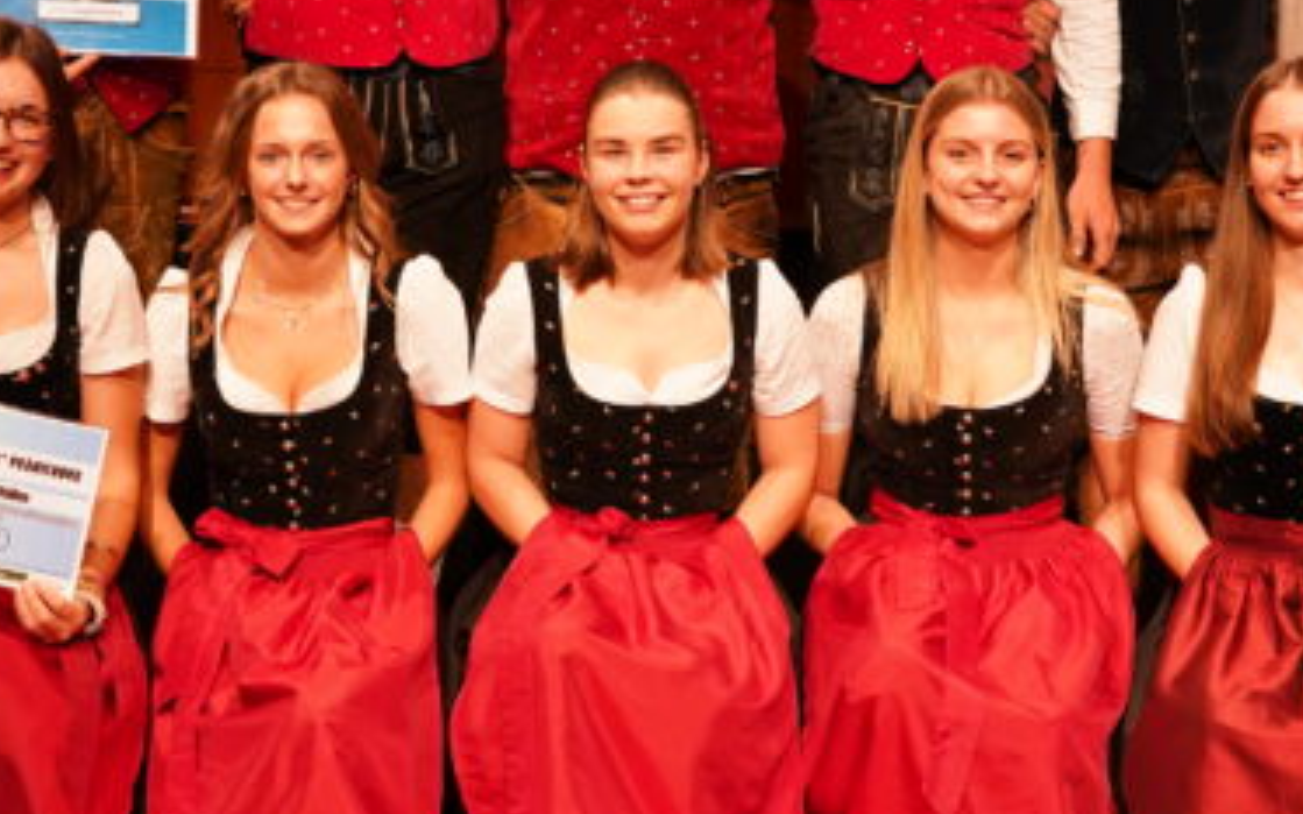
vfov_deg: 13.2
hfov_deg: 21.2
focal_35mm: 98
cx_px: 671
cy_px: 75
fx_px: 3480
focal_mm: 35
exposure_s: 1/125
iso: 800
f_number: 3.2
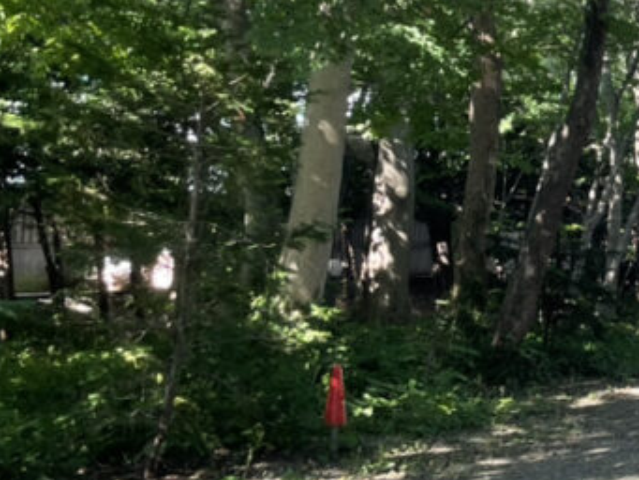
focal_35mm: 78
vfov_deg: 18.7
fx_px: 1440
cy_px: 103
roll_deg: -1.4
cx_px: 941
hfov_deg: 21.3
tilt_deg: +4.5
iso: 40
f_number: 1.6
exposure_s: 1/121
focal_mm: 4.2
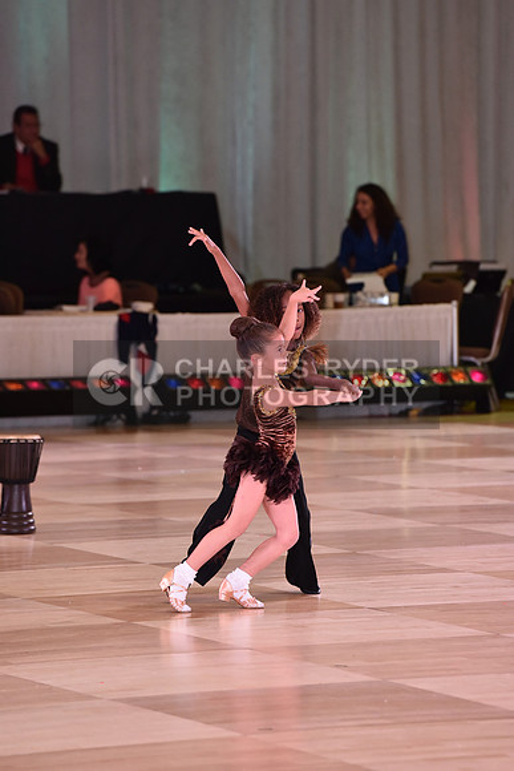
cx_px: 257
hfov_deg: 6.9
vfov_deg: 10.3
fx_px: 4280
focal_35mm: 200
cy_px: 386
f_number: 5
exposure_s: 1/250
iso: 1600
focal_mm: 200
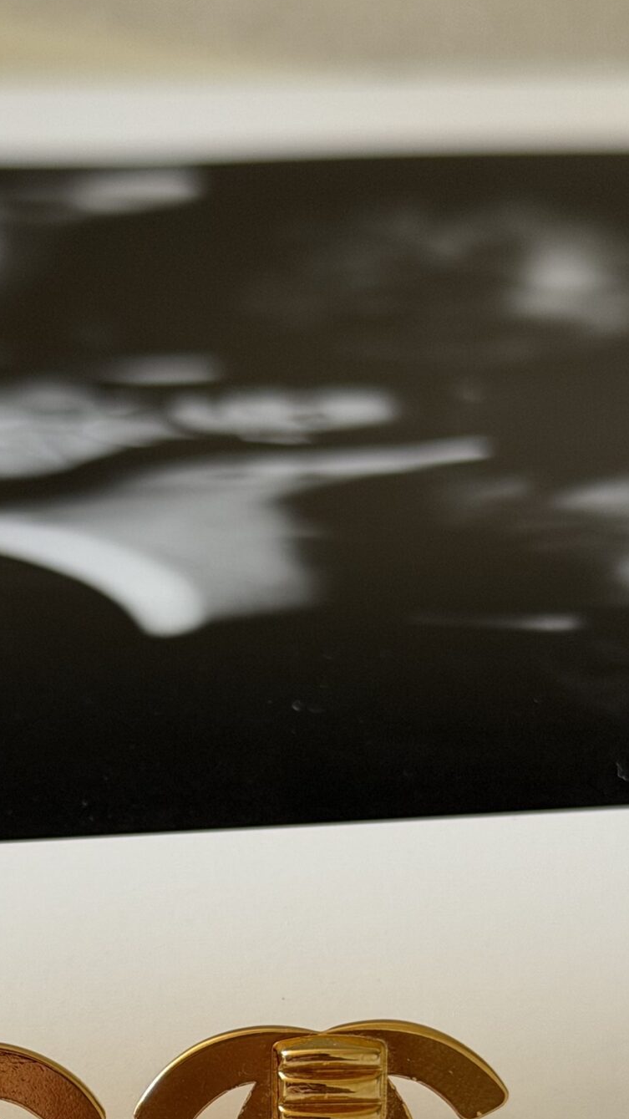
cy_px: 1004
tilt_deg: -30.6
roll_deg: -0.4
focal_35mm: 100
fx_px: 2966
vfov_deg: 20.9
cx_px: 139
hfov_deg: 12.1
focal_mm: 6.76
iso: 50
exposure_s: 1/164
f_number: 1.78
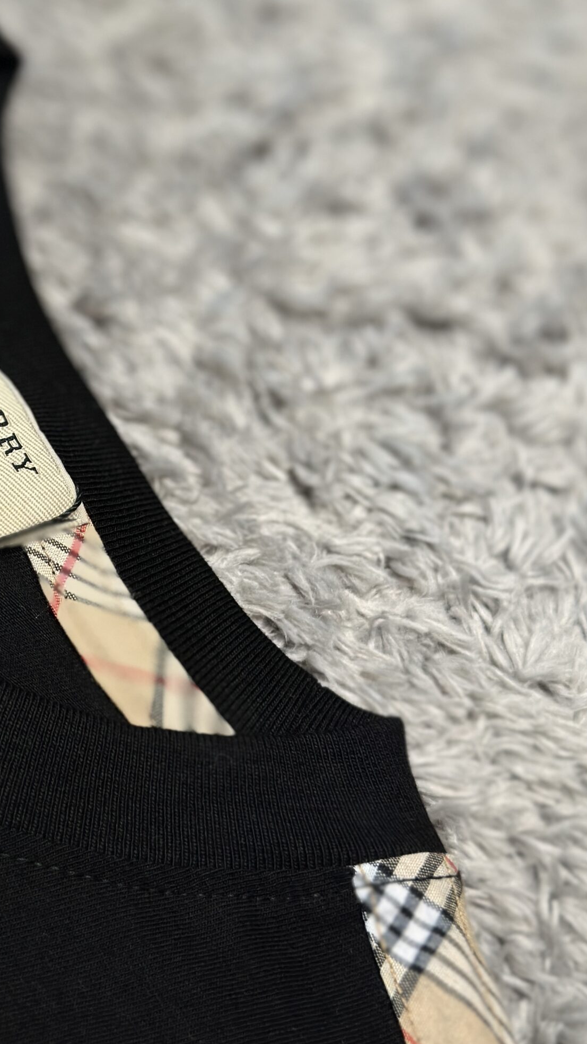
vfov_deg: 30.9
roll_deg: -34.2
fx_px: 1882
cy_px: 430
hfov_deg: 17.5
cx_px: 85
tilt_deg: -43.6
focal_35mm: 68
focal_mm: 6.86
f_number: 1.78
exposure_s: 1/120
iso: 100
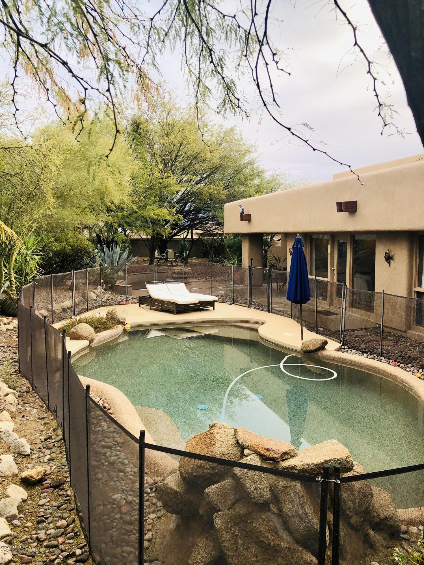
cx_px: 212
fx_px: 457
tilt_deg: -6.2
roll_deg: -0.3
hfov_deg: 49.7
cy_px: 282
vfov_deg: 63.4
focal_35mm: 28
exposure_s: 1/842
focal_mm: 3.99
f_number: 1.8
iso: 20
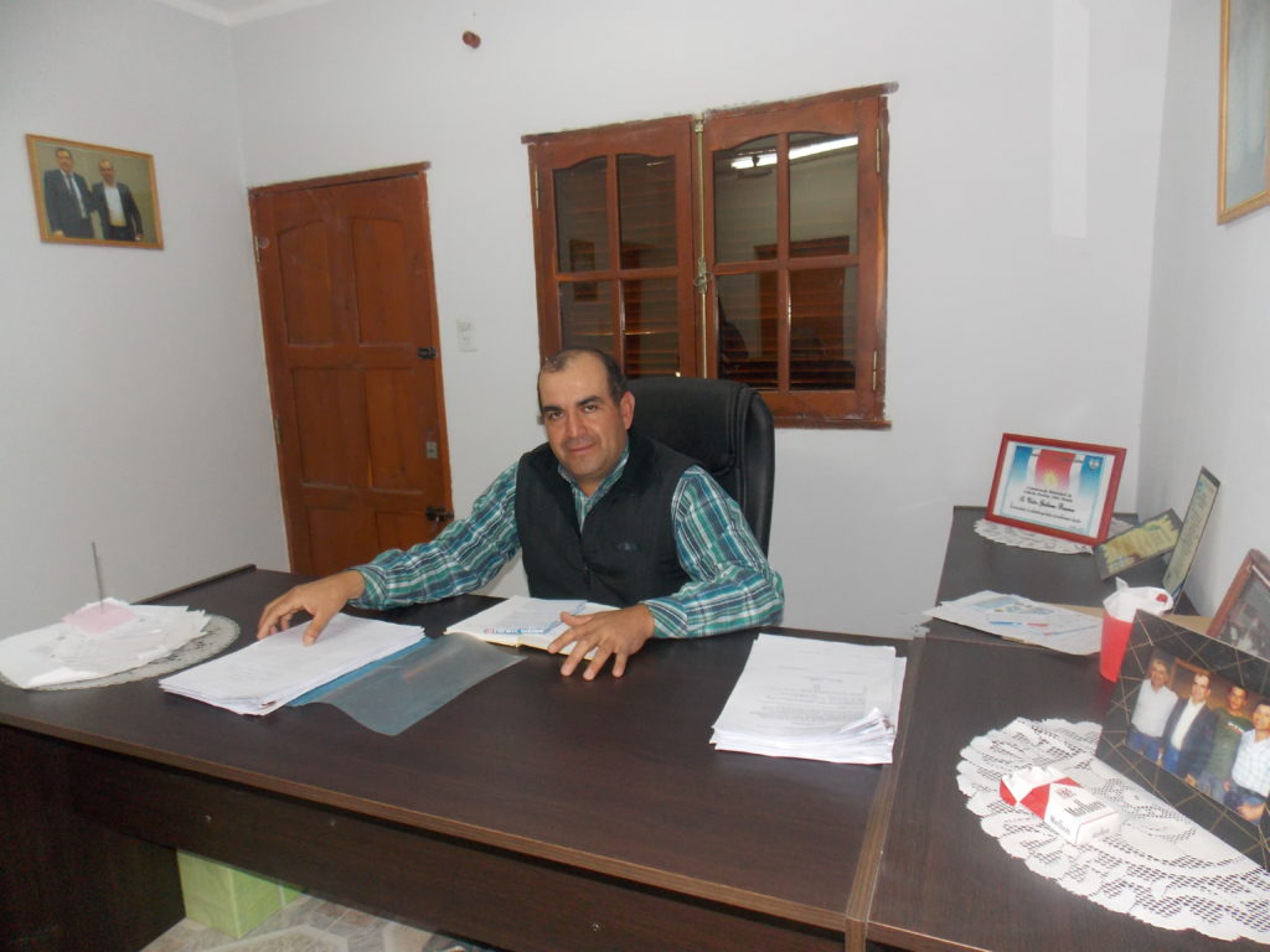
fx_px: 844
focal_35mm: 23
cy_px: 476
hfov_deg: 73.9
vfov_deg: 58.9
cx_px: 635
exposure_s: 1/30
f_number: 3.1
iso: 200
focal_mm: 4
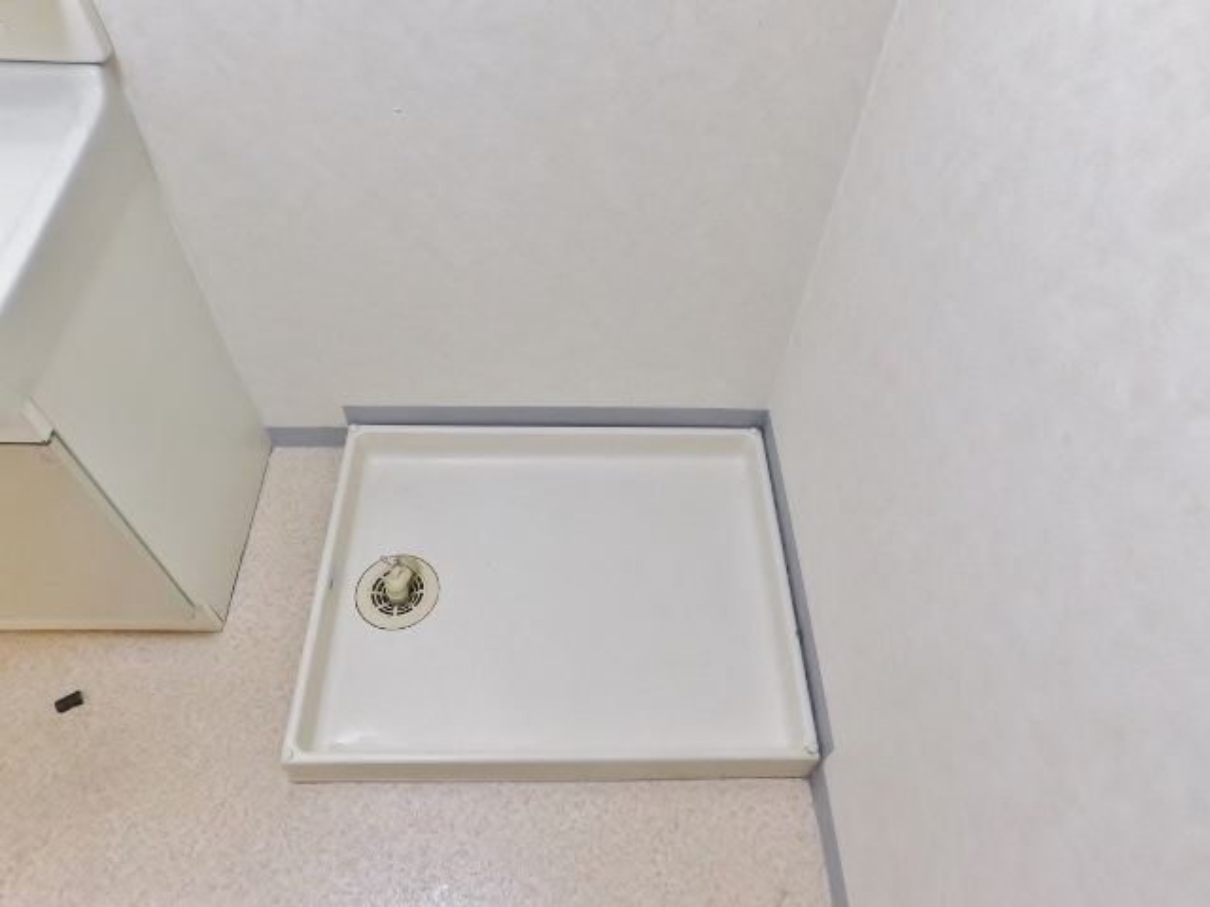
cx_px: 605
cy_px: 454
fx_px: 804
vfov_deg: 58.9
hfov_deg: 73.9
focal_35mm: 23
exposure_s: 1/30
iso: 220
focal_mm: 4
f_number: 3
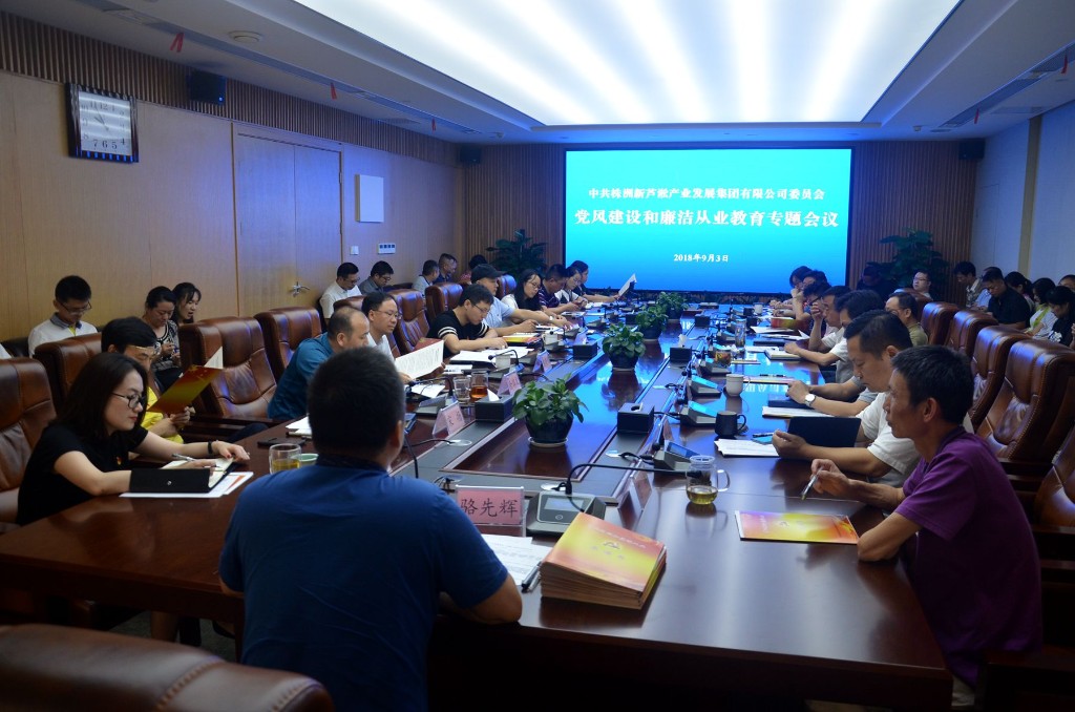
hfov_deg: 67.5
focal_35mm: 27
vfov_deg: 47.7
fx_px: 804
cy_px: 356
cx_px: 538
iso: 450
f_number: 4
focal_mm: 18
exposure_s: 1/60
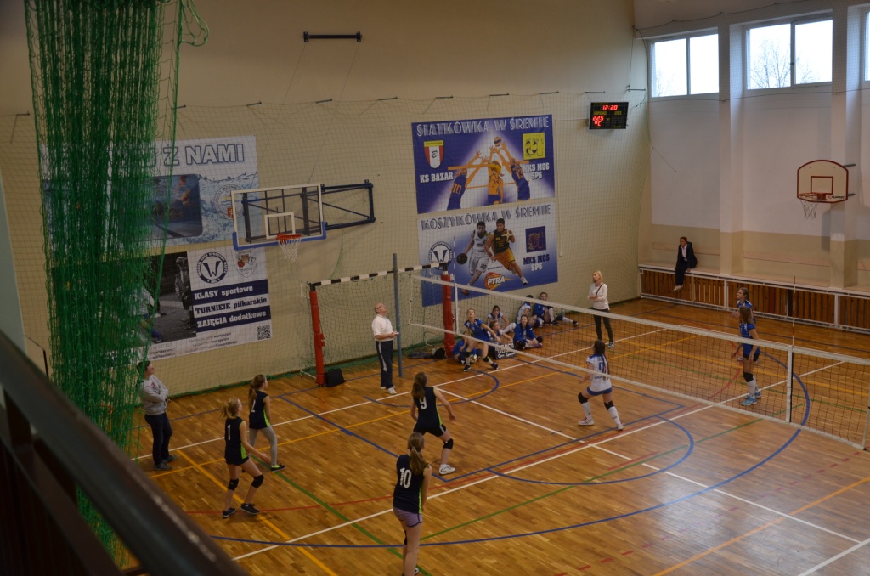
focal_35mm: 38
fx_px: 904
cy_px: 288
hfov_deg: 51.4
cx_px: 435
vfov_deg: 35.3
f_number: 4.5
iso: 400
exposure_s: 1/80
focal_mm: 25
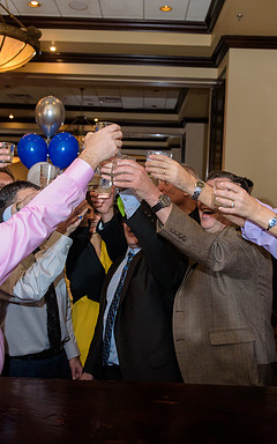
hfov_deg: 34.4
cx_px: 141
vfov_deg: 52.7
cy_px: 223
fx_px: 447
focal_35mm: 37
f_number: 3.2
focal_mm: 24
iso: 1600
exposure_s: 1/125
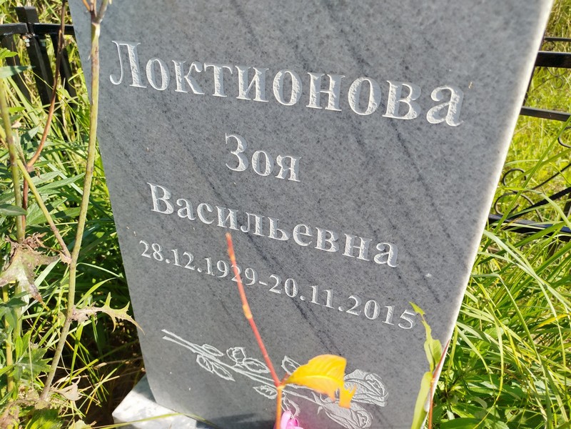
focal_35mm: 24
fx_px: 396
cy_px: 214
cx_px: 286
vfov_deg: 56.8
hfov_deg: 71.6
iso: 50
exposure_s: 1/580
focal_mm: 5.31
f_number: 1.7
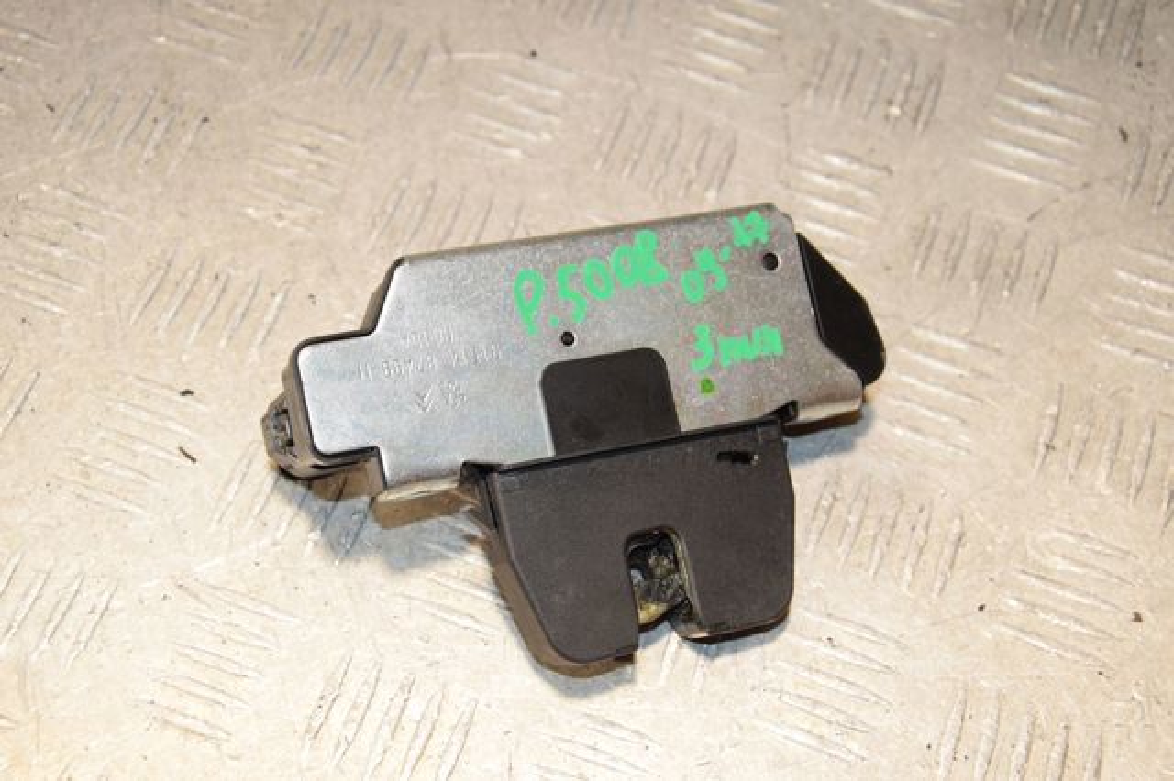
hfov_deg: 29.9
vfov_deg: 20.1
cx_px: 587
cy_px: 390
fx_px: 2200
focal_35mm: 68
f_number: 6.3
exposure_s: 1/200
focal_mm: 45
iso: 1600
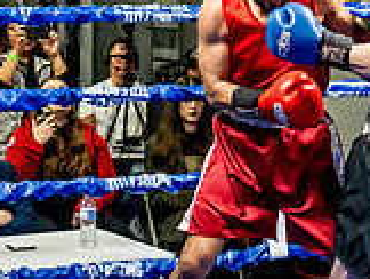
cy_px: 131
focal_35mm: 179
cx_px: 372
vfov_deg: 8.3
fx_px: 1916
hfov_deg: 10.9
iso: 5000
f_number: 2.8
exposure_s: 1/800
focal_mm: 35
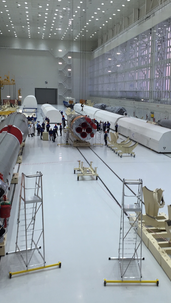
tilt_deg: -7.1
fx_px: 346
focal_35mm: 43
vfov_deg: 47.3
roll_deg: -1.3
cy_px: 151
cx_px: 113
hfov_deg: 27.6
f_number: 2.2
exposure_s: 1/50
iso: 32
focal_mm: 4.15
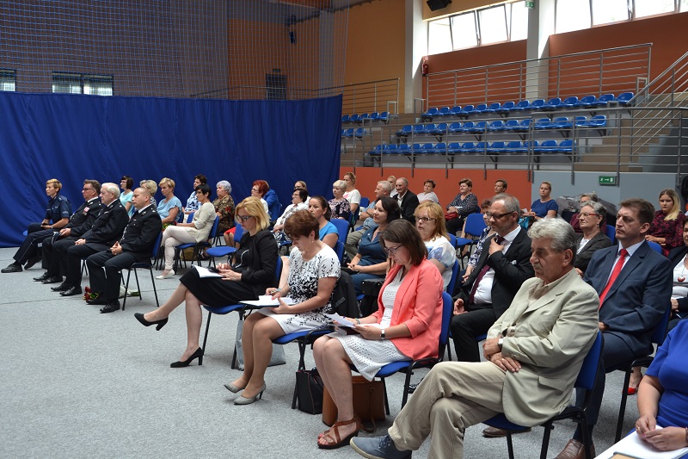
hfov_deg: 49.6
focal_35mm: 39
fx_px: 745
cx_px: 344
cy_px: 230
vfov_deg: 34.2
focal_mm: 26
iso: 400
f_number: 5
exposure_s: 1/100
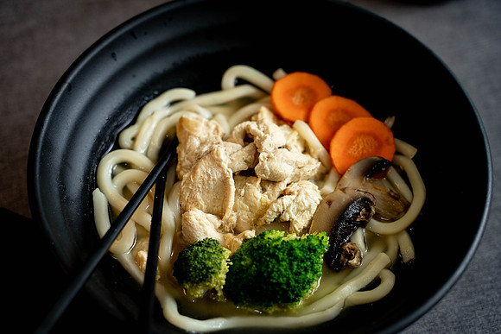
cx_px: 250
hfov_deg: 27.0
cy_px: 167
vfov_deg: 18.2
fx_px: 1044
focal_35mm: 75
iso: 500
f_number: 4
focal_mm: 75
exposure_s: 1/160
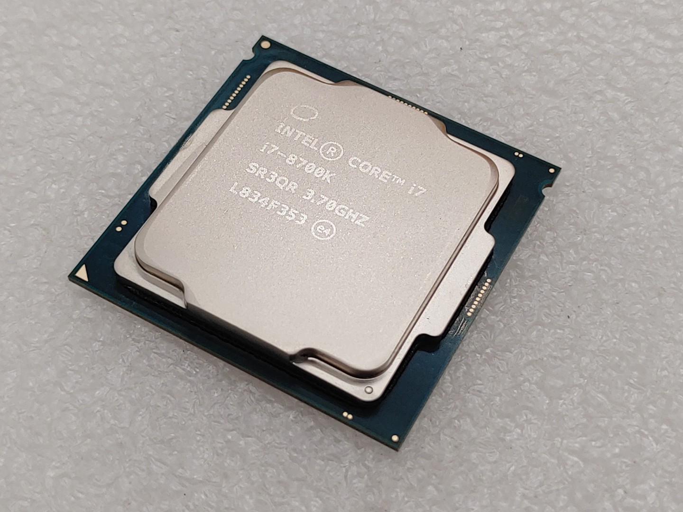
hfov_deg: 33.8
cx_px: 342
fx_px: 1125
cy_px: 256
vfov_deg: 25.7
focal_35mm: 57
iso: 50
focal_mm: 4.36
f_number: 1.8
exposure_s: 1/295
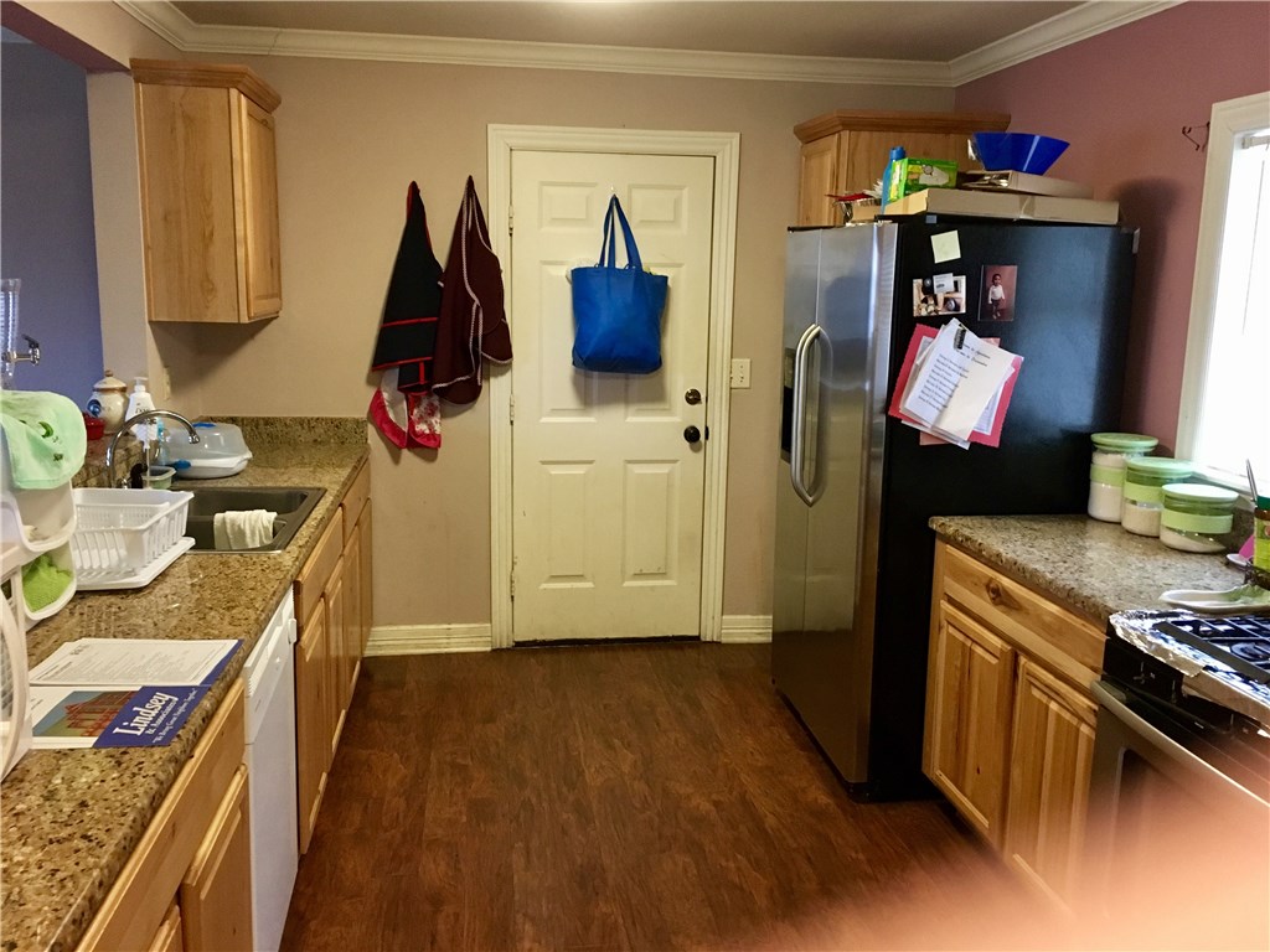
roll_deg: -0.8
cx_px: 635
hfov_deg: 61.7
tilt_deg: -10.2
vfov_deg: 48.2
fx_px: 1064
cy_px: 476
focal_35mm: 29
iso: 250
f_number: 2.2
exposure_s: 1/15
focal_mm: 4.15
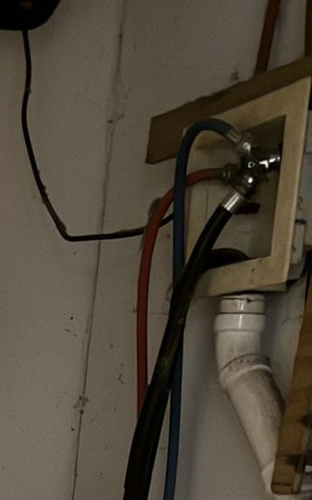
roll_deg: -2.8
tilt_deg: -11.1
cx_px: -354
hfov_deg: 12.2
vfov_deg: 19.9
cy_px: 722
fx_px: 1251
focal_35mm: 92
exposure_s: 1/14
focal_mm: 6.76
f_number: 1.78
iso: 1000
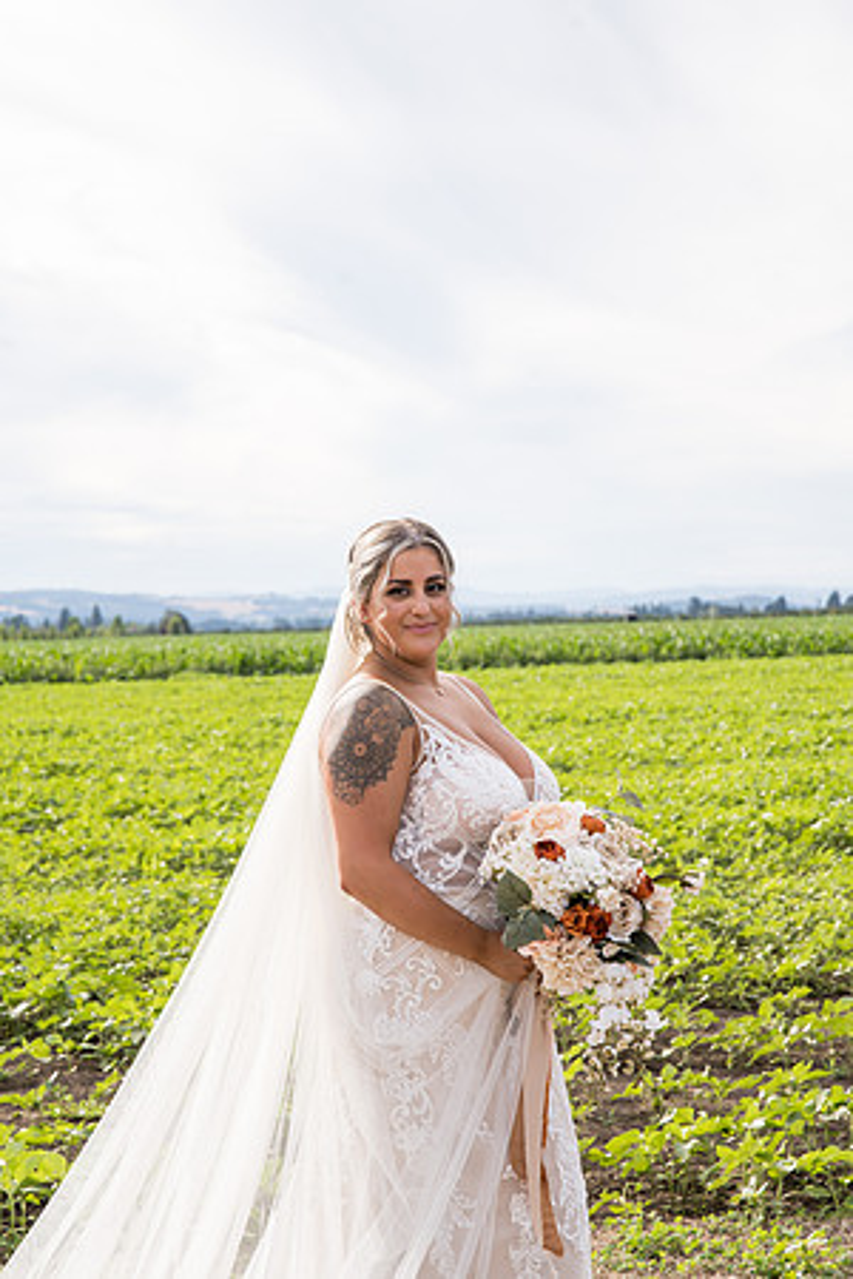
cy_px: 640
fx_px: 2346
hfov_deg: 20.6
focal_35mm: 66
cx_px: 426
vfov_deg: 30.5
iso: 160
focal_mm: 66
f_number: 6.3
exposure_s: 1/400
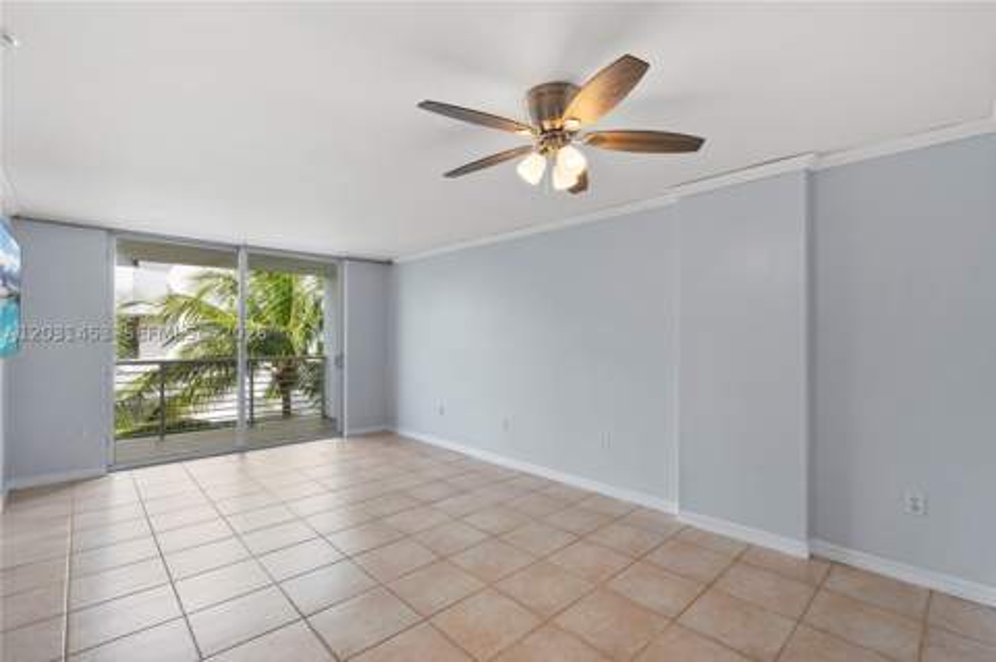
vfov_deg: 73.6
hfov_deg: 96.8
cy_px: 331
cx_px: 498
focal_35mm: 16
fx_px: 442
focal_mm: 16
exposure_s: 1/3
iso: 100
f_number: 9
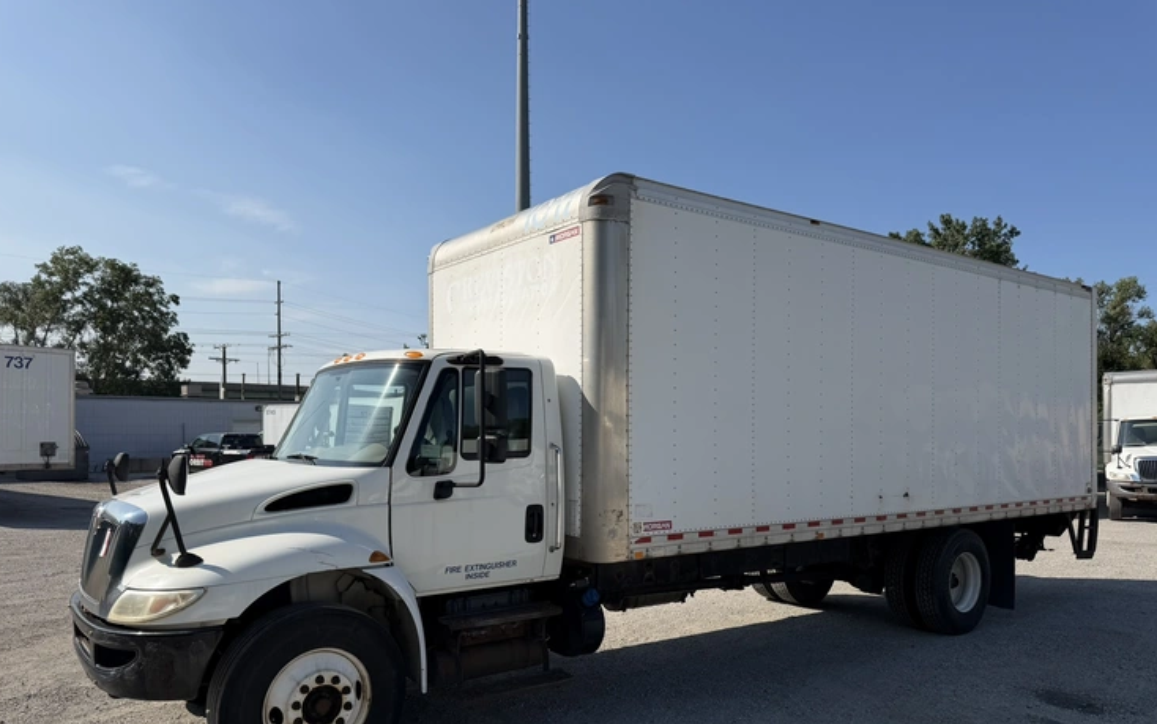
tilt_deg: -1.6
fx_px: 820
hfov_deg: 70.4
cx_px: 580
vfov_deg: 47.3
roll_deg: +0.8
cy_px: 438
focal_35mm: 26
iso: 80
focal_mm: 6.76
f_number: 1.78
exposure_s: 1/6173
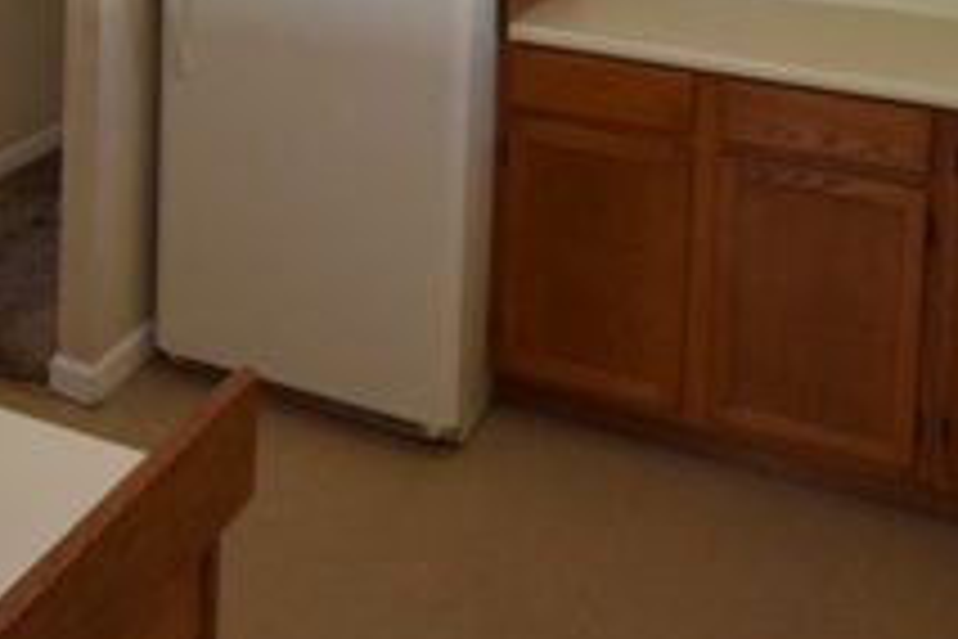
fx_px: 1197
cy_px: -277
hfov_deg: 43.4
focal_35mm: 45
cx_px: 391
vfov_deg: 24.4
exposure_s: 1/125
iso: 800
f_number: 5.6
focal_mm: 10
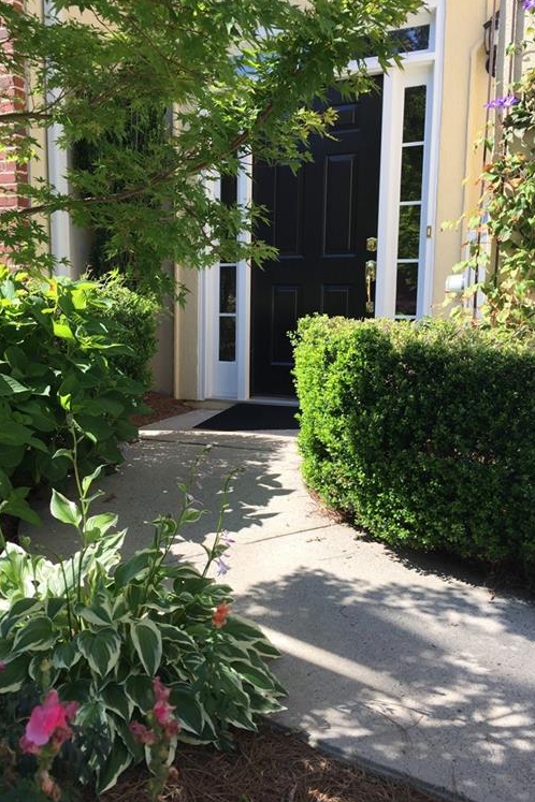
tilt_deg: -6.9
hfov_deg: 42.3
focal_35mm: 31
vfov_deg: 60.3
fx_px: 691
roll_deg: -0.2
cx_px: 255
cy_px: 399
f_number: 2.2
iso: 32
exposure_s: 1/791
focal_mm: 4.15
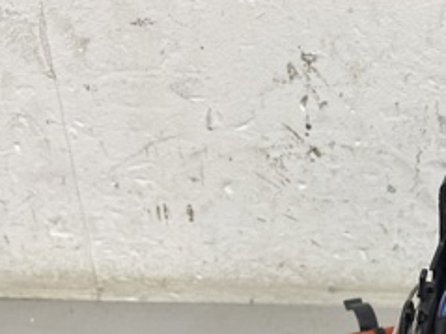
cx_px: 481
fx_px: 863
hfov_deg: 26.8
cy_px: 396
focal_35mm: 67
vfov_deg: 20.5
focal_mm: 5.1
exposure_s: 1/100
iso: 125
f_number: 1.6
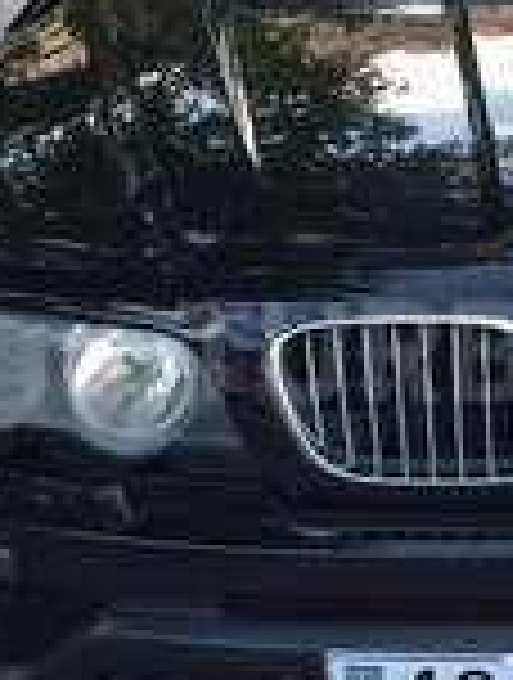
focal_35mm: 95
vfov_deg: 20.6
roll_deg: +1.9
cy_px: 351
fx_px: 1869
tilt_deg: -21.5
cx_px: 522
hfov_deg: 15.3
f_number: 2.2
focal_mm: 4.15
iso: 32
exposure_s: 1/122
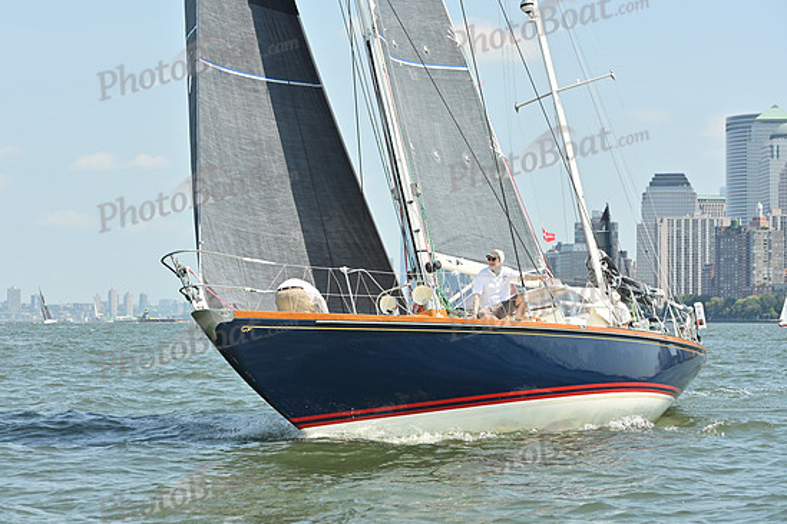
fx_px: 2426
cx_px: 374
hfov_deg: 18.4
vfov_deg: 12.3
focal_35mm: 111
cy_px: 250
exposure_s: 1/1250
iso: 320
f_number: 7.1
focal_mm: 105
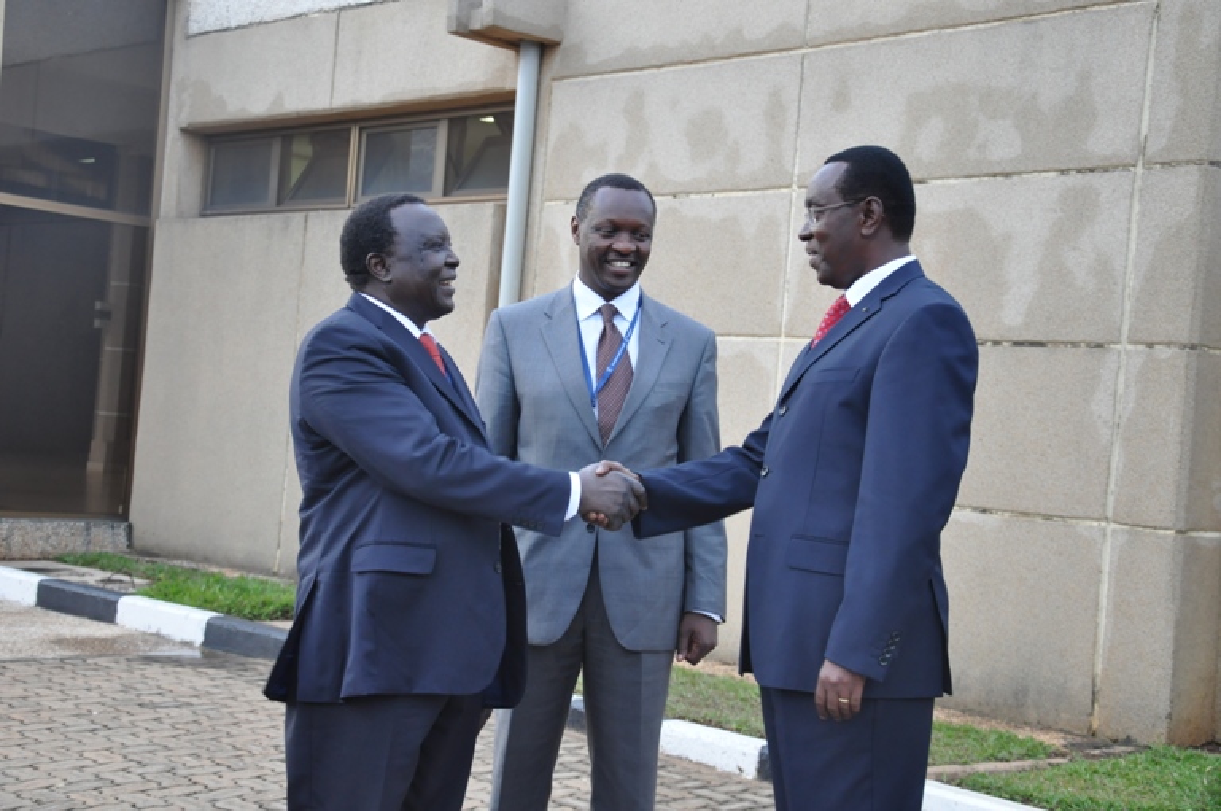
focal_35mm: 57
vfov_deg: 23.7
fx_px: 1931
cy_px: 406
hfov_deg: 35.1
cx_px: 610
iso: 800
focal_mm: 38
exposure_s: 1/30
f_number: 4.5
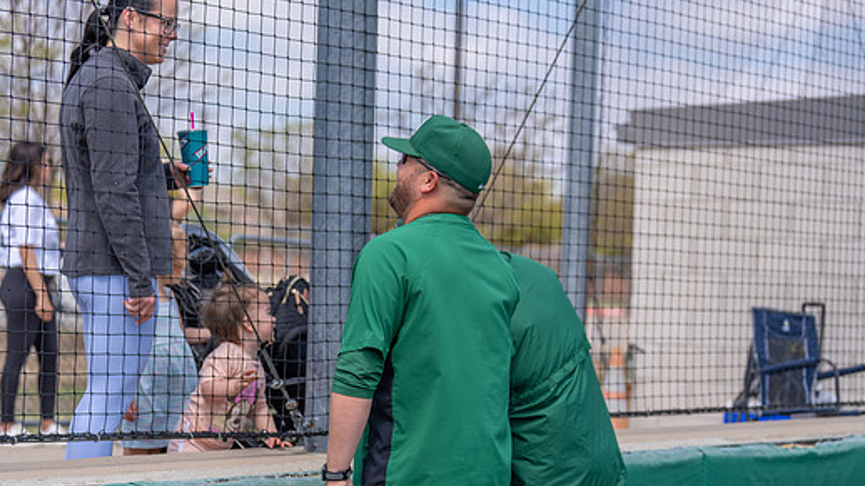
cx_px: 402
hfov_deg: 24.2
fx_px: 2018
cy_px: 292
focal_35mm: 88
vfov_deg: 13.7
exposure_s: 1/1600
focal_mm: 70
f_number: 2.8
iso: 100
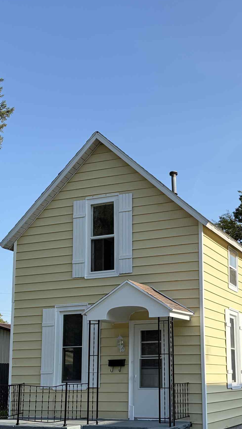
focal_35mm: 50
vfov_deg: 40.9
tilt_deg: +9.5
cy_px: 281
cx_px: 158
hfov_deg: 23.9
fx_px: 570
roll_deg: +1.1
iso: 50
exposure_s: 1/2451
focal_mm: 5.96
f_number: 1.6
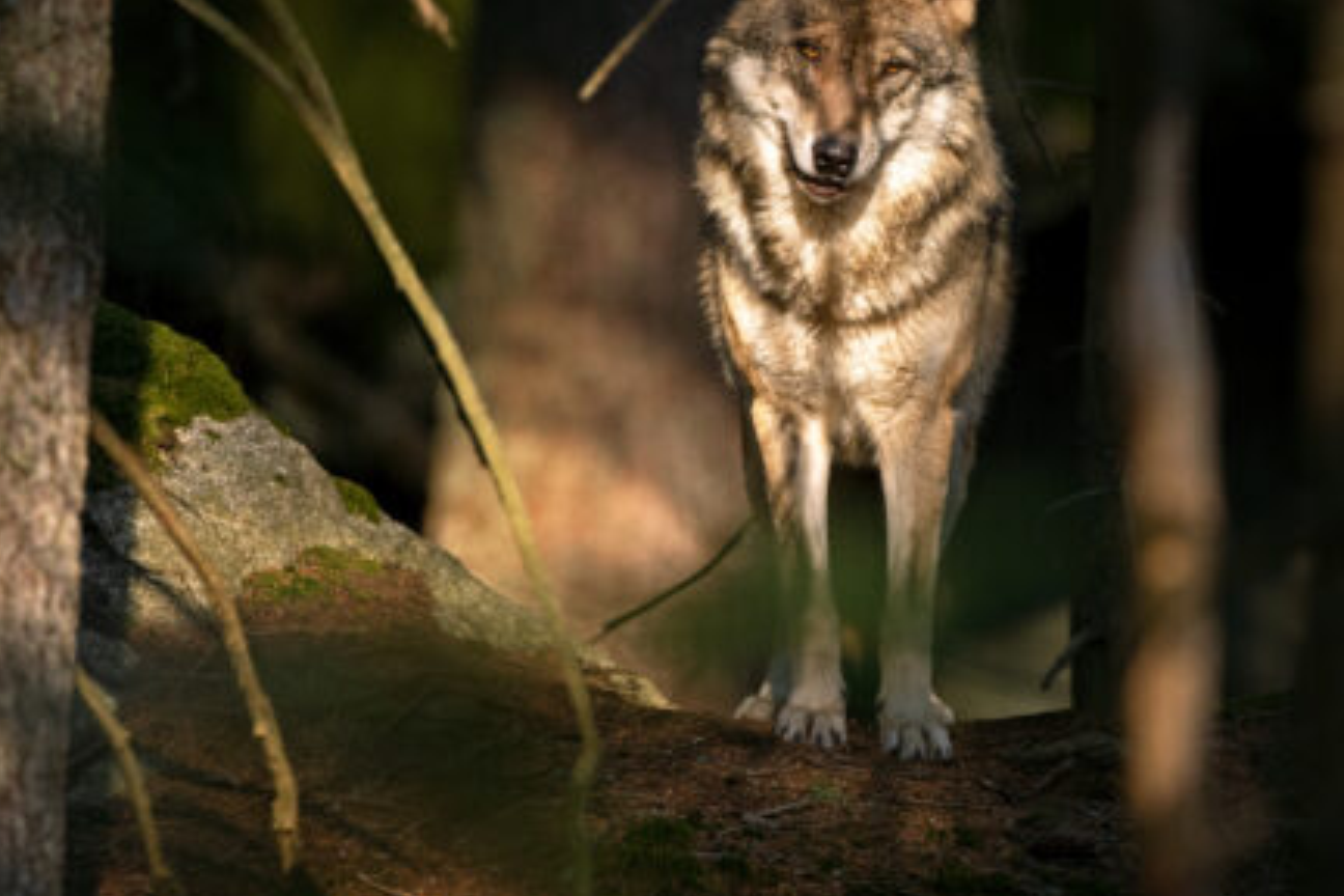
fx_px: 31992
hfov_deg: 2.4
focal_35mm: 857
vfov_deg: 1.6
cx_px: 753
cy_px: 415
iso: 1000
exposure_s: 1/640
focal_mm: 500
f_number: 4.5
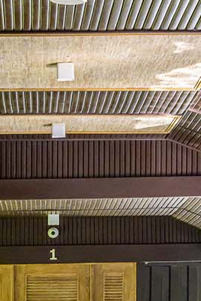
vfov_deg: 13.7
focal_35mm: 145
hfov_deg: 9.4
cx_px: 71
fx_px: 1215
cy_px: 382
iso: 4000
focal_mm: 41
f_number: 4.5
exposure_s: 1/250
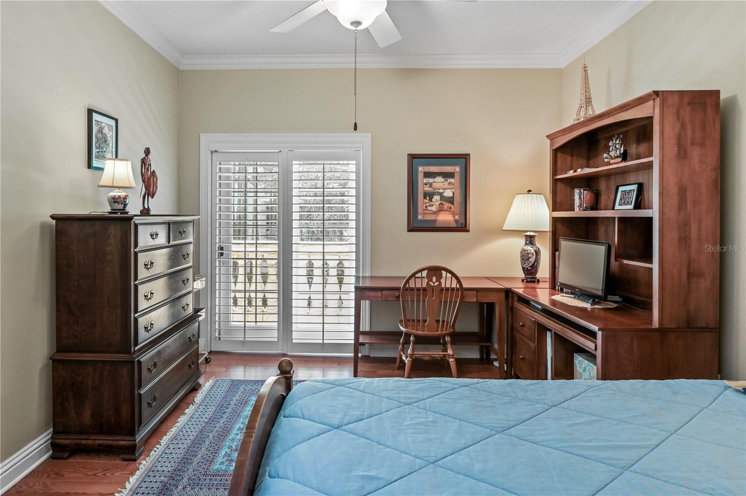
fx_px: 383
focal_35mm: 18
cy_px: 248
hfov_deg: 88.5
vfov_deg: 65.8
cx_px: 373
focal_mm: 18.5
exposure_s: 1/2.5
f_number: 8
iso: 400
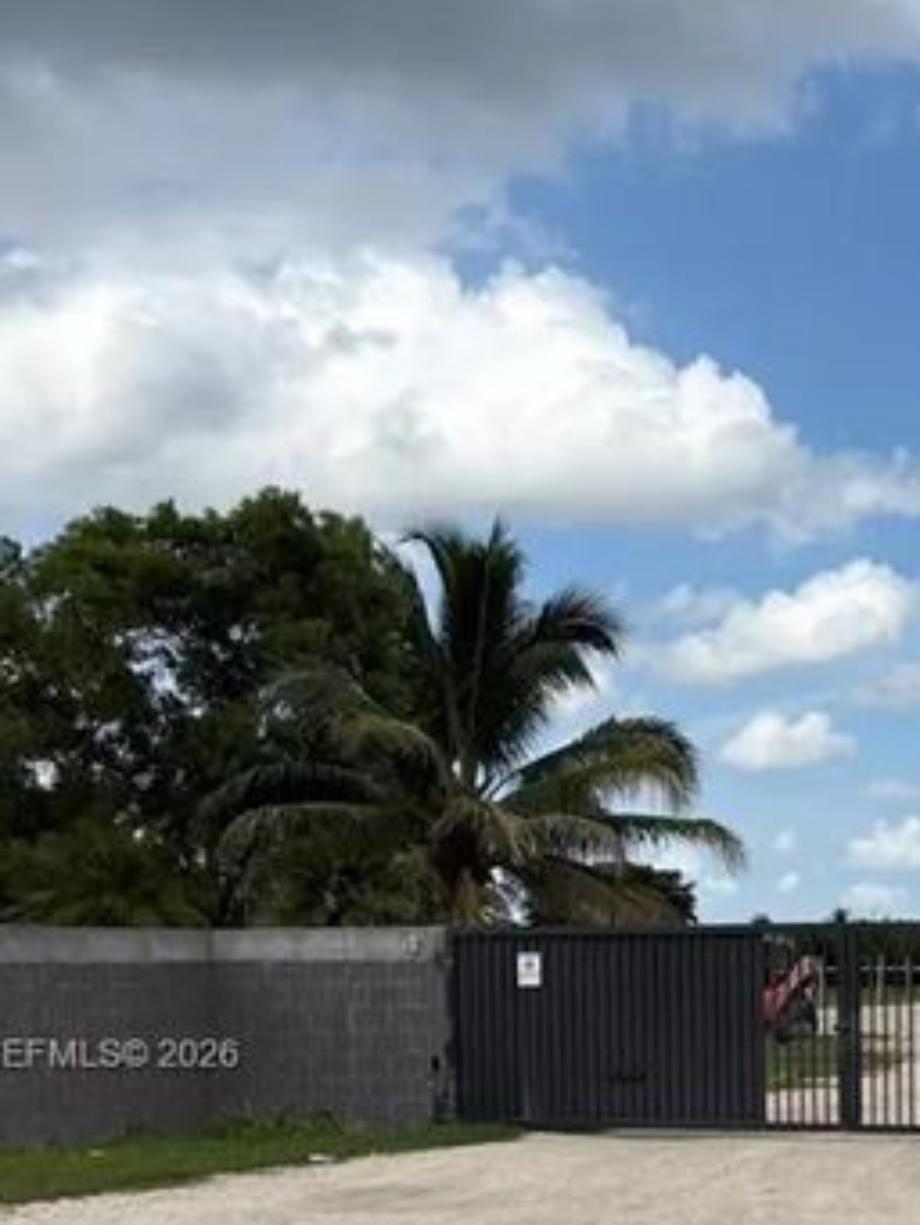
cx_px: 916
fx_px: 2302
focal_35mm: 65
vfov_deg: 28.8
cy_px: 1058
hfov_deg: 21.8
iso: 50
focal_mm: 5.96
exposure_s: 1/4608
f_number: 1.6
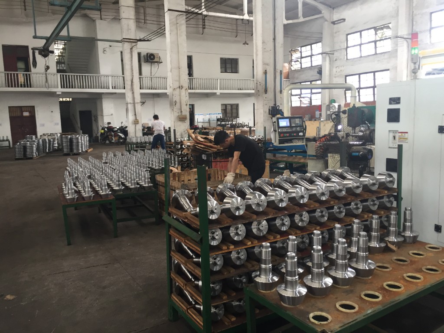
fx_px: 372
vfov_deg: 48.2
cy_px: 166
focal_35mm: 29
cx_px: 222
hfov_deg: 61.7
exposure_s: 1/33
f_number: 2.2
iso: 80
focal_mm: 4.15
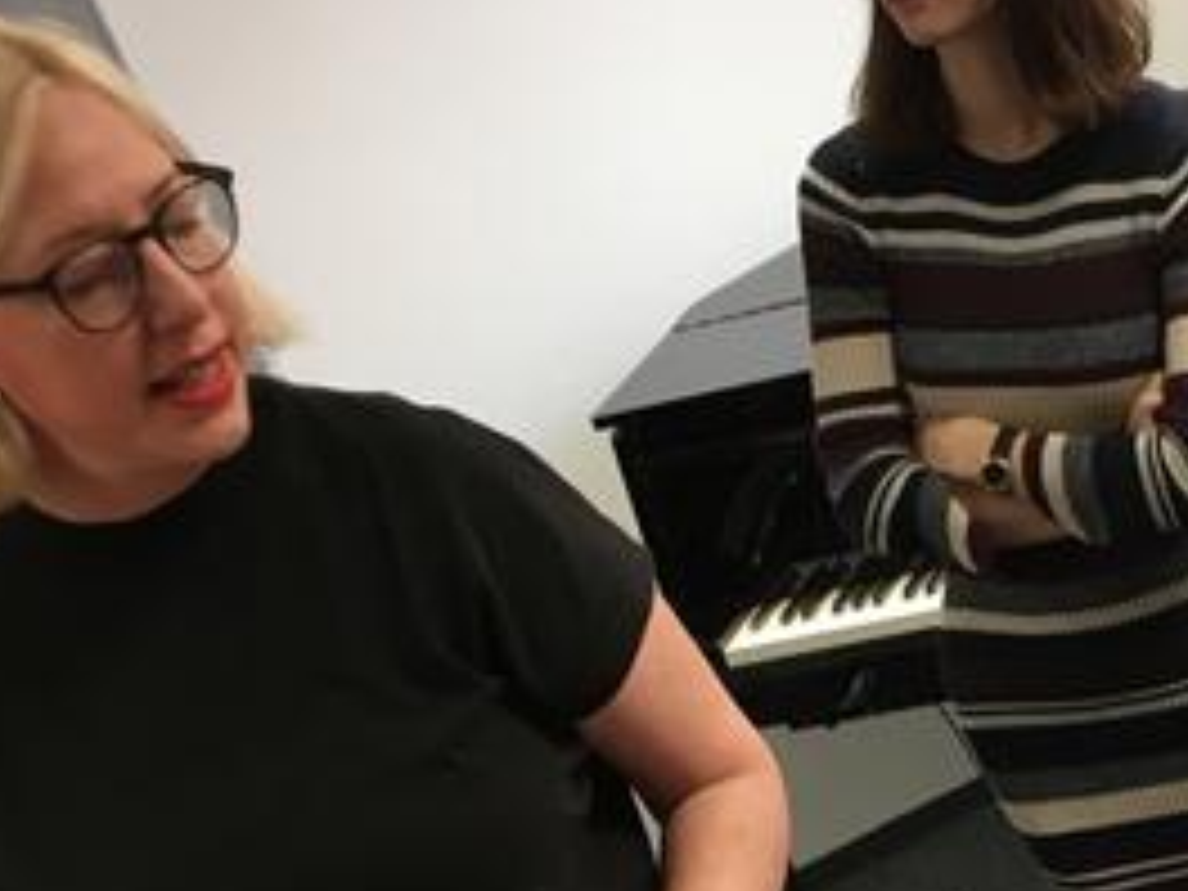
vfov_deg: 17.6
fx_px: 2711
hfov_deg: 23.5
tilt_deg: -30.9
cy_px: 1130
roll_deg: +17.5
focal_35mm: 79
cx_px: 1228
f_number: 2.2
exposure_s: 1/33
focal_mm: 4.15
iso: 80
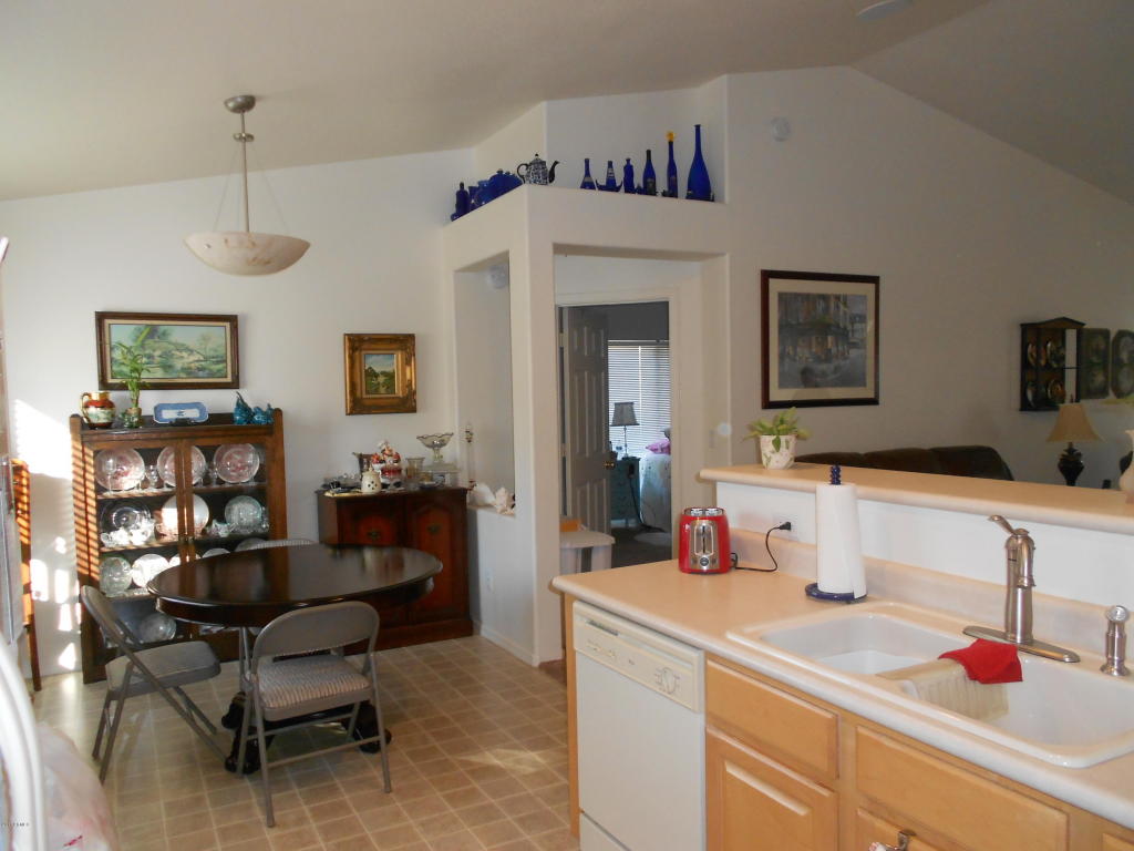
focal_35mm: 26
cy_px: 426
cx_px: 567
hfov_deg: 67.3
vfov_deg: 53.1
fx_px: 852
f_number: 3.2
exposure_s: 1/25
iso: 250
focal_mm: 4.6
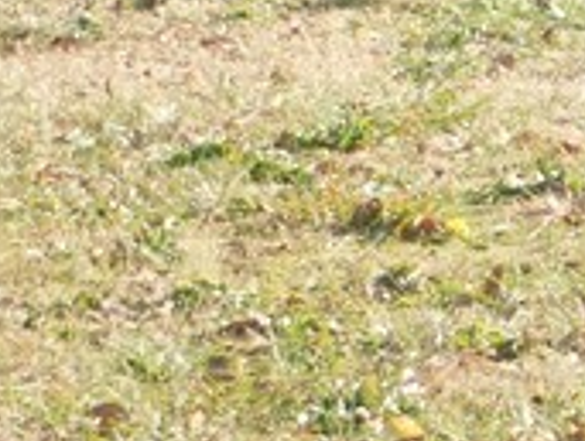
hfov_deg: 1.9
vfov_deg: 1.5
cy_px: -701
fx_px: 17206
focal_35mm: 1016
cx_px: 900
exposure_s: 1/200
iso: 125
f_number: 5.3
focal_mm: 30.1
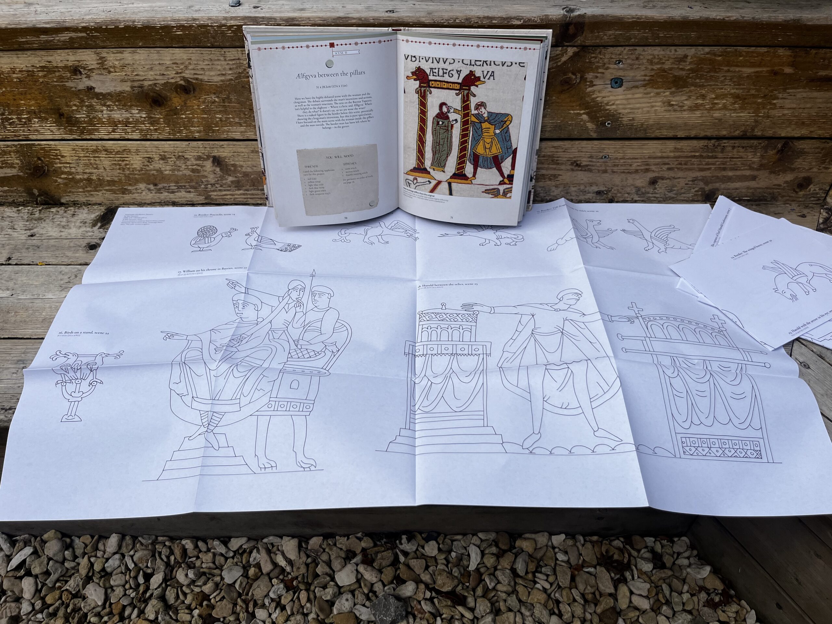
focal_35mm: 26
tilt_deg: -47.8
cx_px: 416
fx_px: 625
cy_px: 312
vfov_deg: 53.1
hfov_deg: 67.3
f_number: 1.6
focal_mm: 5.1
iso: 50
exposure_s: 1/3135
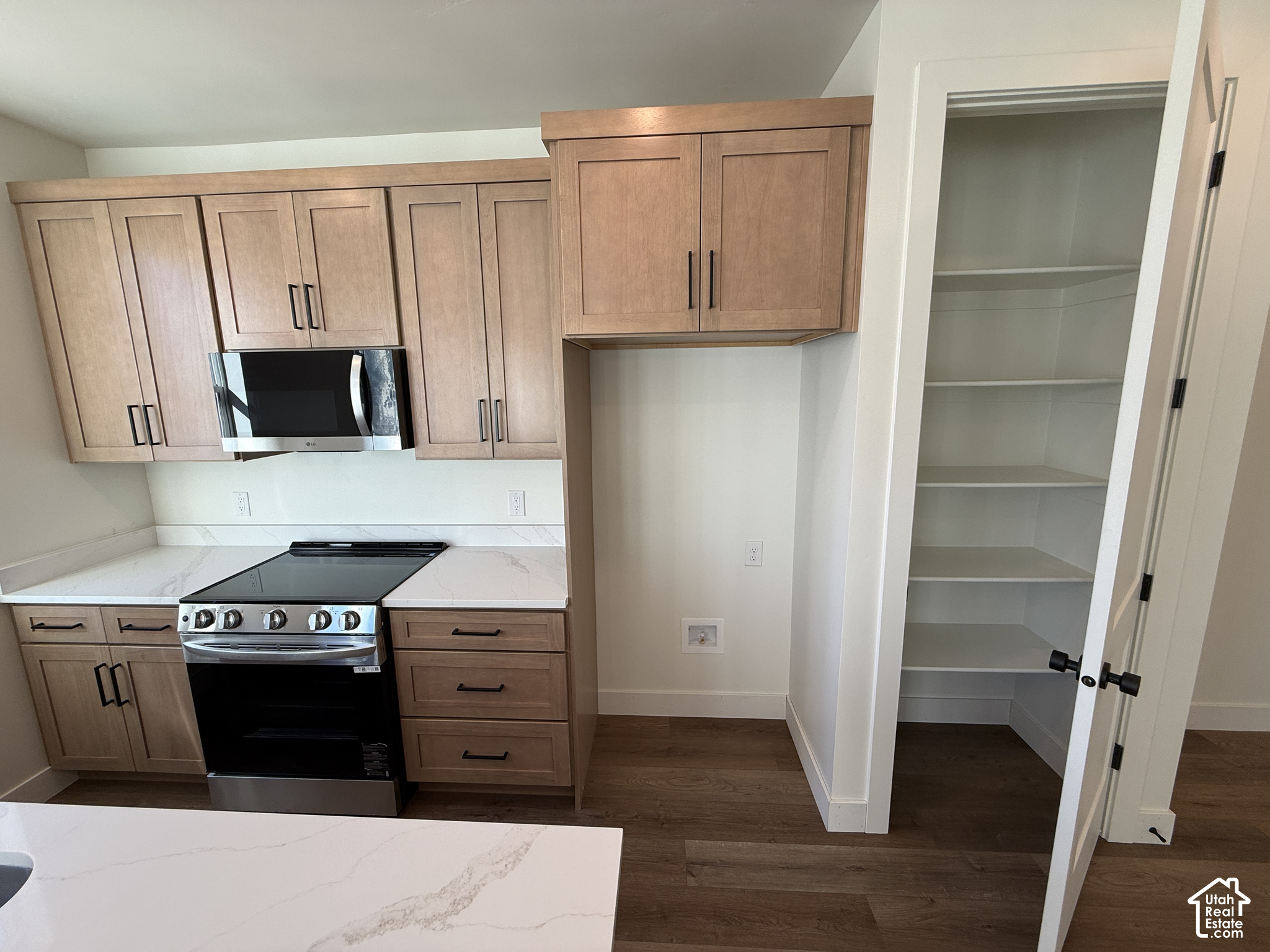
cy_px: 476
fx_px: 514
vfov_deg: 85.7
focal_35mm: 14
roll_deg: +0.7
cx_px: 635
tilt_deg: -10.2
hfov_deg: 102.1
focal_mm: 2.22
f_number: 2.2
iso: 50
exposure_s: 1/120
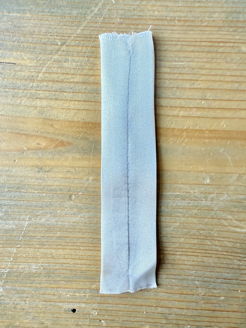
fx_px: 227
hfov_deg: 56.8
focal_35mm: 24
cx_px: 123
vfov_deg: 71.6
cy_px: 164
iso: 320
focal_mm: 2.22
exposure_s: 1/81
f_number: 2.2
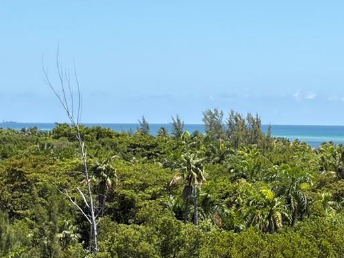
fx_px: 1600
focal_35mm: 161
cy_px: -49
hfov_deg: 12.2
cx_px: 326
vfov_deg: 9.1
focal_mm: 5.96
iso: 32
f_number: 1.6
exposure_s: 1/1901
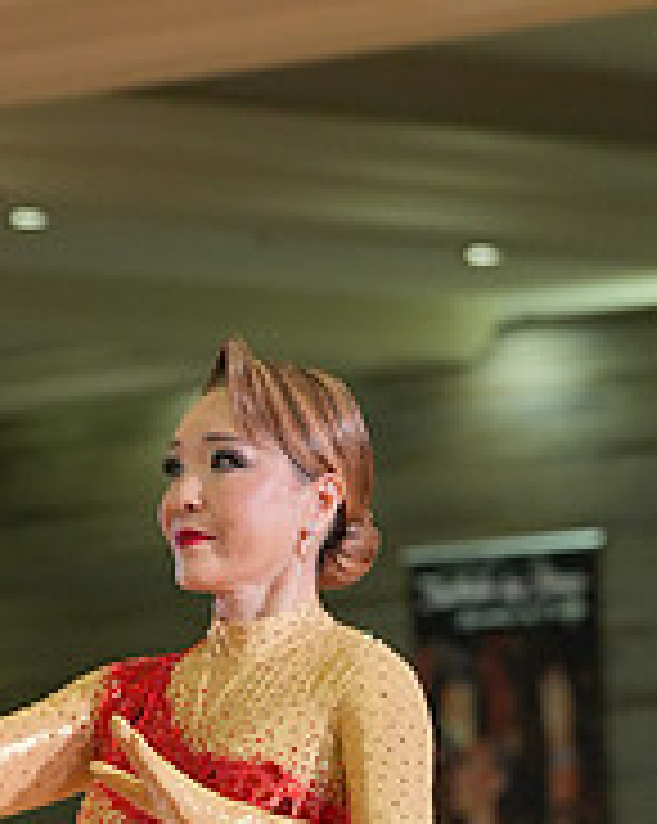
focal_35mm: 310
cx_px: -70
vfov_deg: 6.2
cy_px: 1162
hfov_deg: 5.0
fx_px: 7547
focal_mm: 104
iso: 2500
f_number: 4
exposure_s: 1/400
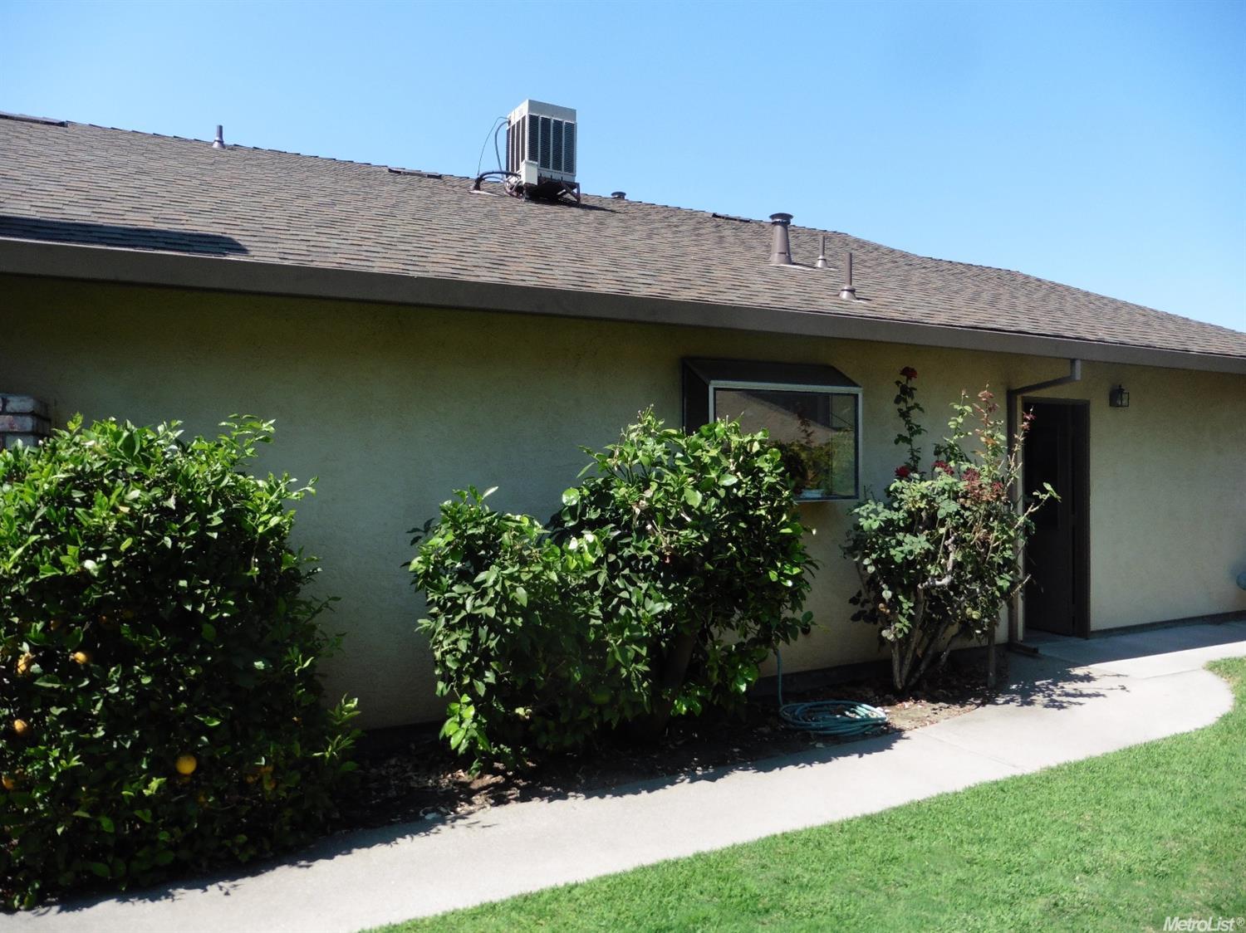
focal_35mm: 24
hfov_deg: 71.6
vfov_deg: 56.8
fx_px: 864
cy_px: 466
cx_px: 623
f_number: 3.3
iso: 100
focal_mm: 4.3
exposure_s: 1/800
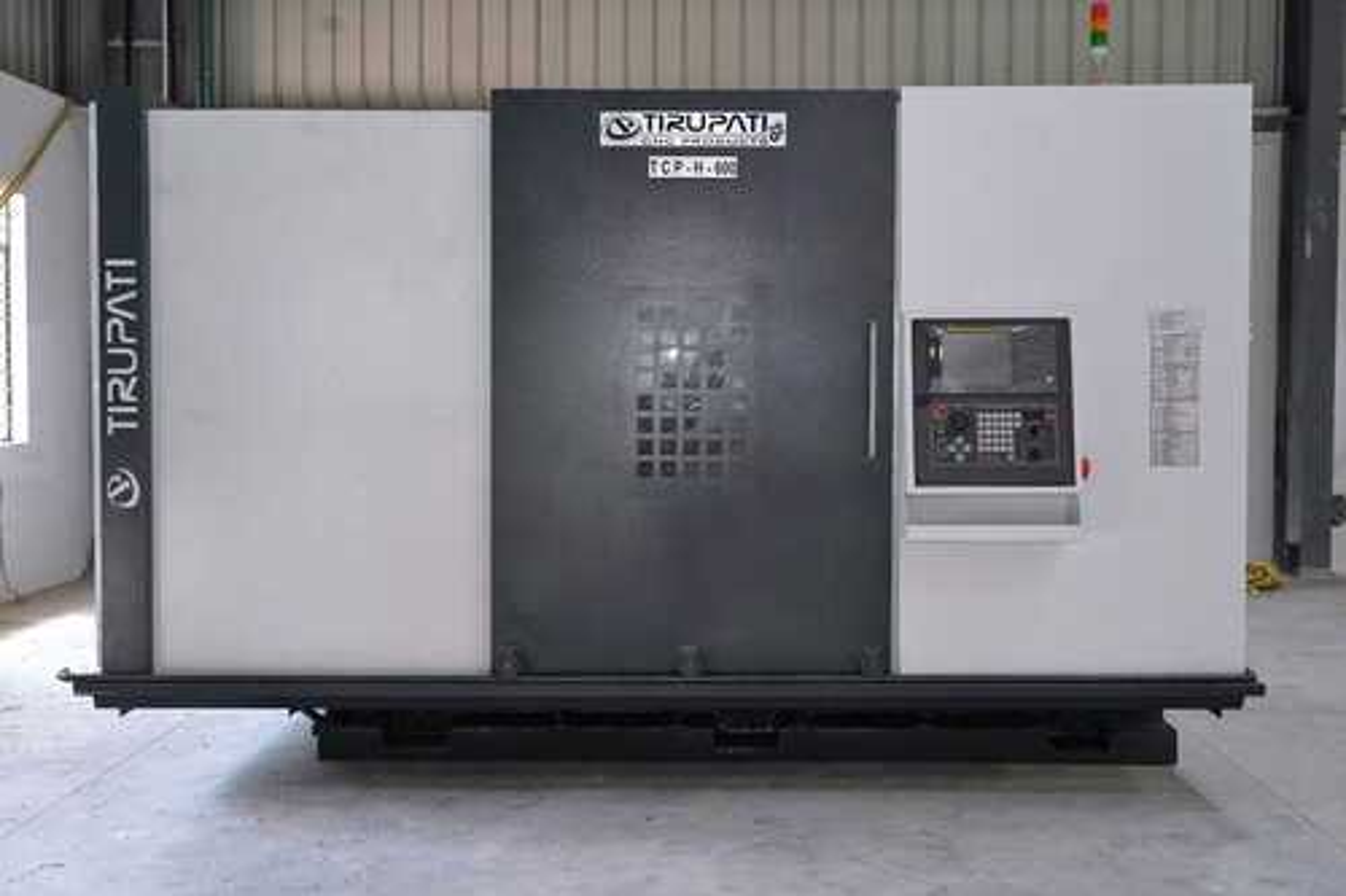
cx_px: 673
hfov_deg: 47.4
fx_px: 1532
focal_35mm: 41
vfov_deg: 32.6
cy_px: 448
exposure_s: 1/200
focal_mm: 41
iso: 1000
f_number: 6.3
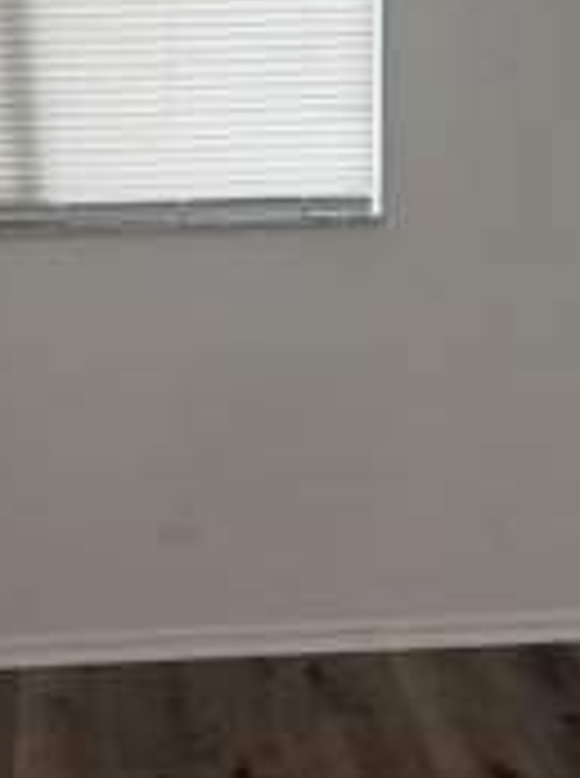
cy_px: 373
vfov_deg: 22.1
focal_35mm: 89
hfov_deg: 16.5
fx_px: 1996
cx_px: 229
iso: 200
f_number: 1.78
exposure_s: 1/121
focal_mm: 6.76
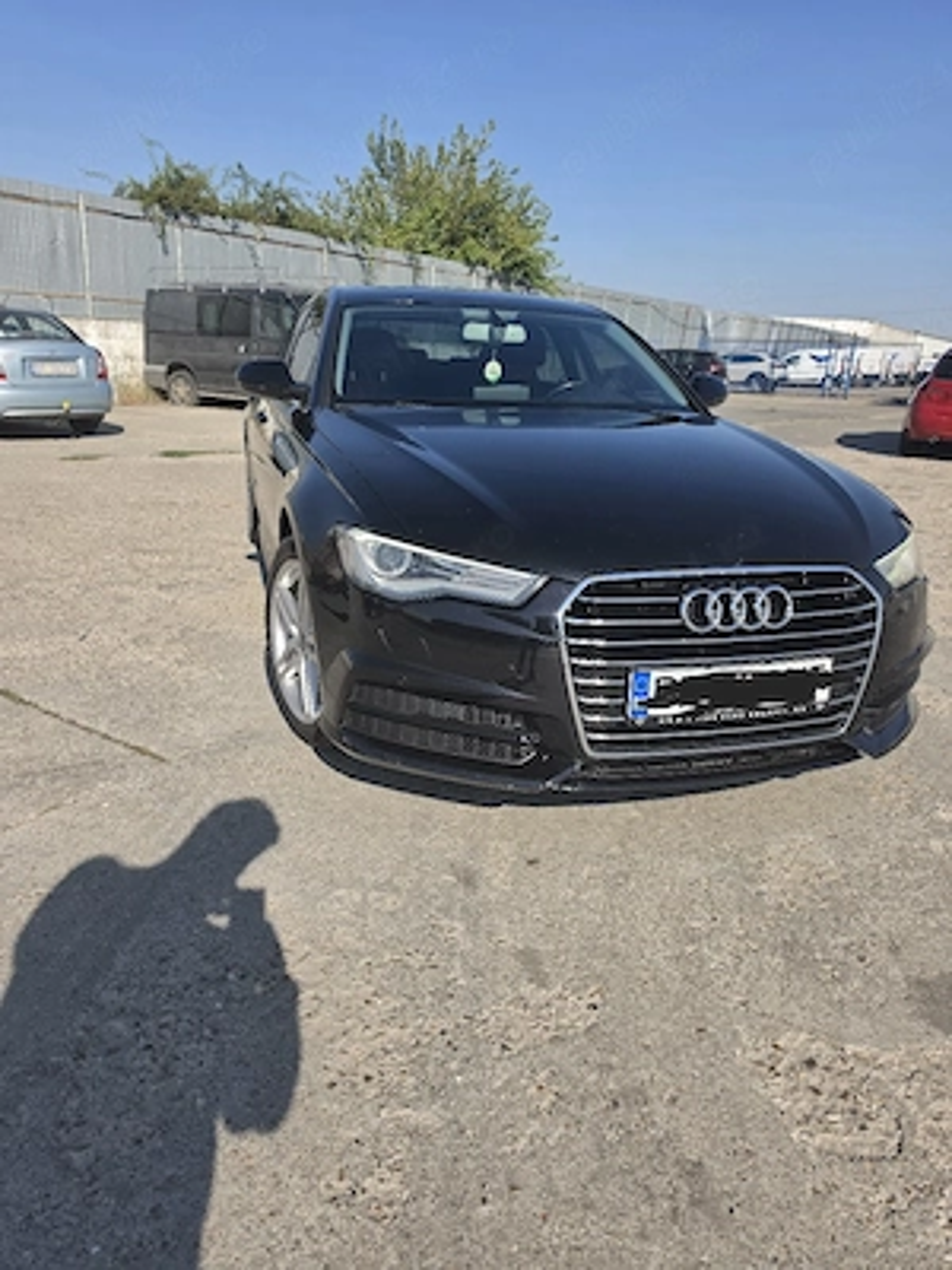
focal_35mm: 23
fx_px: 843
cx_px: 476
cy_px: 635
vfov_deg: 73.9
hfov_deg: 58.9
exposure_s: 1/10000
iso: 64
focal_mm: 6.5
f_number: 1.4
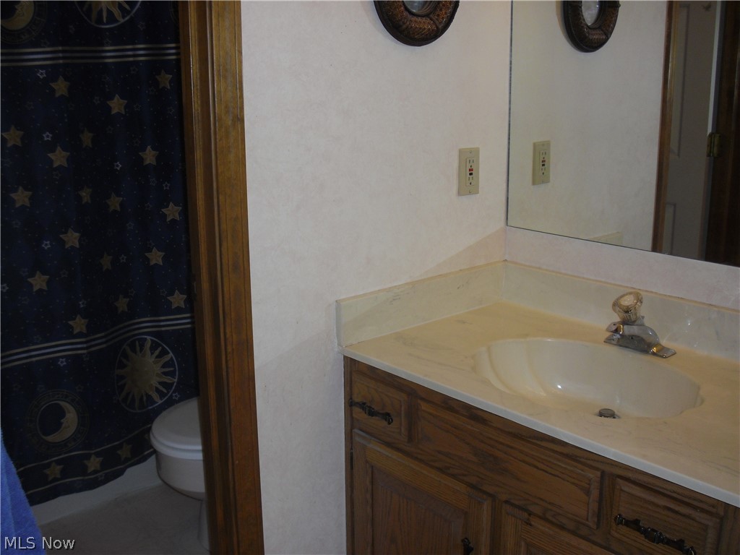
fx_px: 812
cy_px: 278
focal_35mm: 38
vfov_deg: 37.7
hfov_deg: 49.0
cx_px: 370
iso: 100
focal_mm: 6.2
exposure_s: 1/60
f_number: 2.8
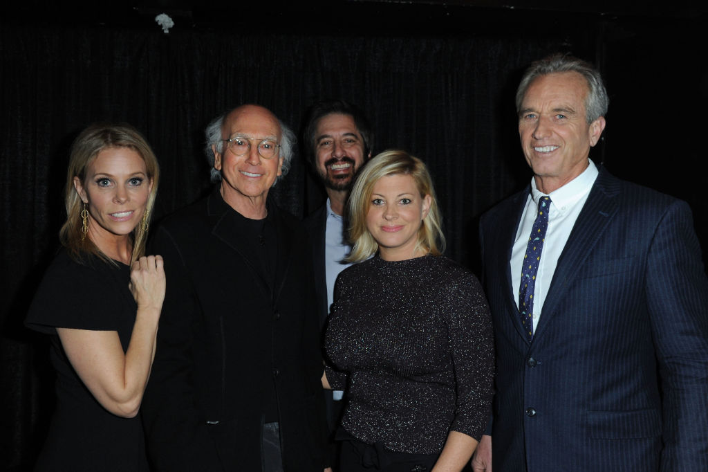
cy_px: 236
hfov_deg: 63.7
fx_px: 570
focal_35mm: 29
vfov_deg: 44.9
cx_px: 354
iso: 1250
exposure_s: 1/125
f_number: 6.3
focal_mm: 29
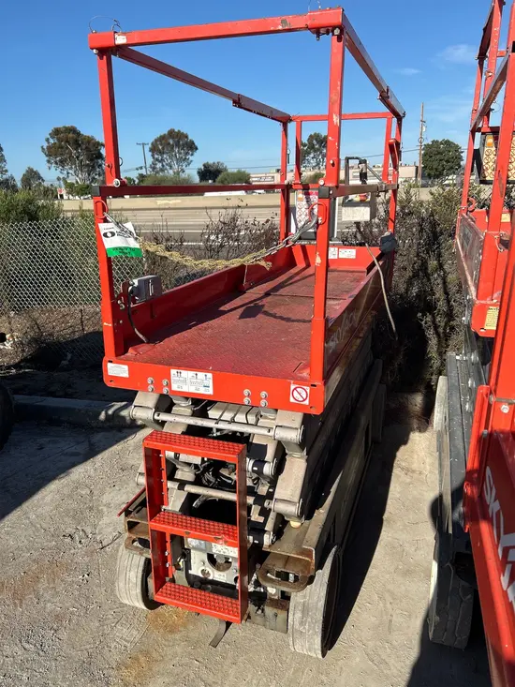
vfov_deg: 67.3
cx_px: 258
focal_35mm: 26
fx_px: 516
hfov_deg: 53.1
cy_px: 344
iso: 50
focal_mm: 5.7
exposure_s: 1/4115
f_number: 1.5
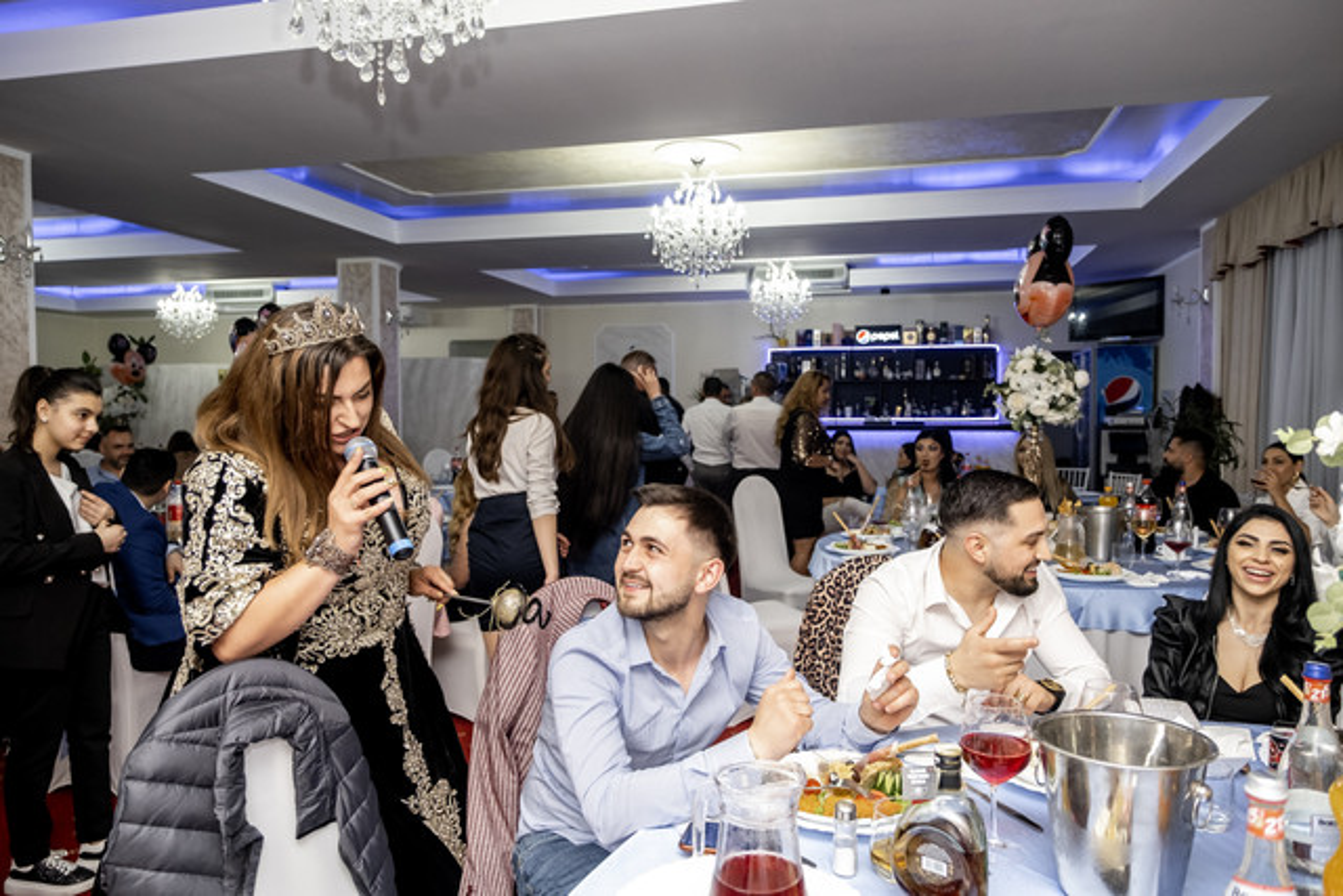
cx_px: 672
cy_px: 448
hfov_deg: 73.7
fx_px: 895
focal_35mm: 24
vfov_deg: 53.2
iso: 1250
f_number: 2.8
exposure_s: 1/160
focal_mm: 16
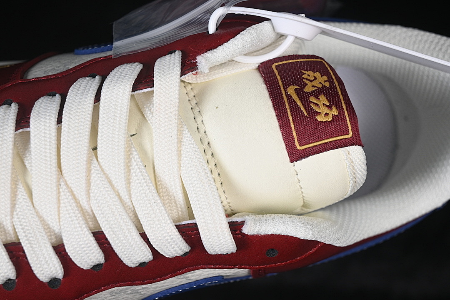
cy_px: 150
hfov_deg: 27.0
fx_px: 937
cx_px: 225
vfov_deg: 18.2
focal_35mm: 75
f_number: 7.1
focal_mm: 50
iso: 160
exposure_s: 1/80
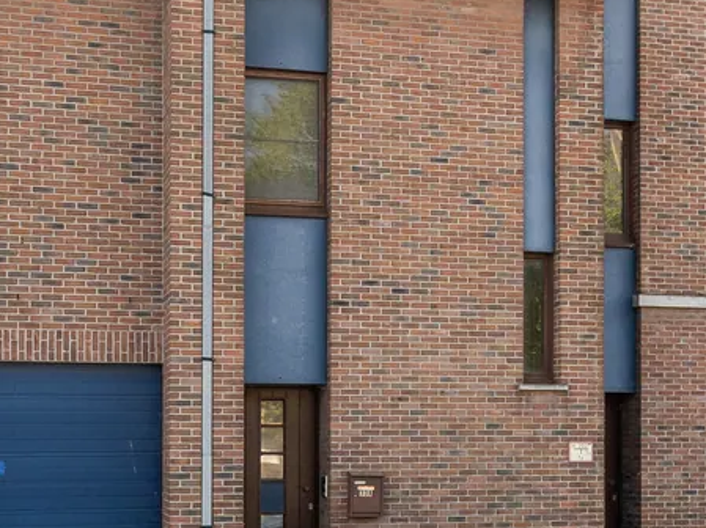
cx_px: 541
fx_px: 856
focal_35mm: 42
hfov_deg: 43.2
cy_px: 163
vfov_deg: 33.9
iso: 250
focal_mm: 14
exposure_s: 1/125
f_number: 11
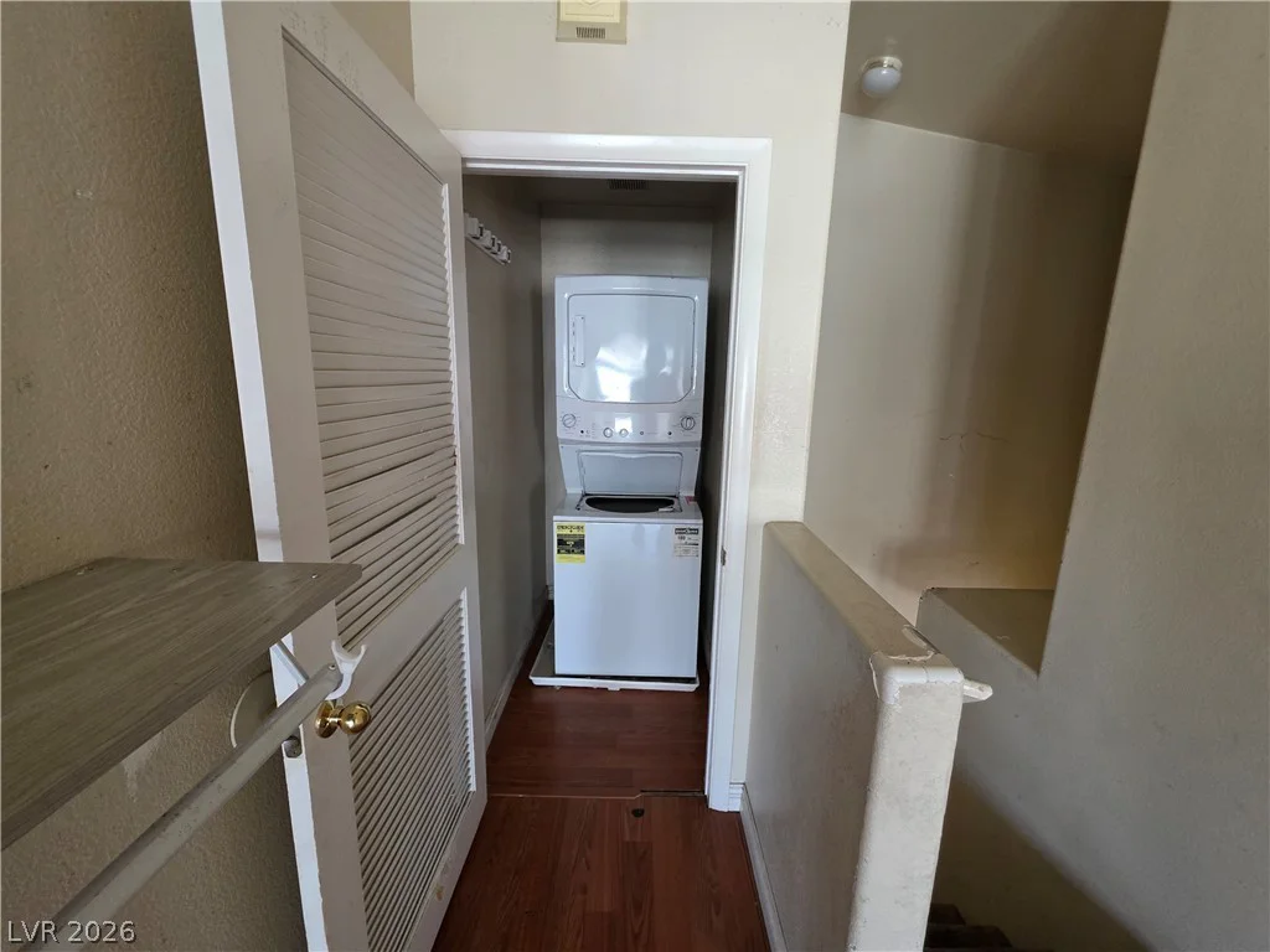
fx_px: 477
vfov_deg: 89.9
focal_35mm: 13
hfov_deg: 106.2
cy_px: 476
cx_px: 635
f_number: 1.9
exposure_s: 1/60
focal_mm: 2.2
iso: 500
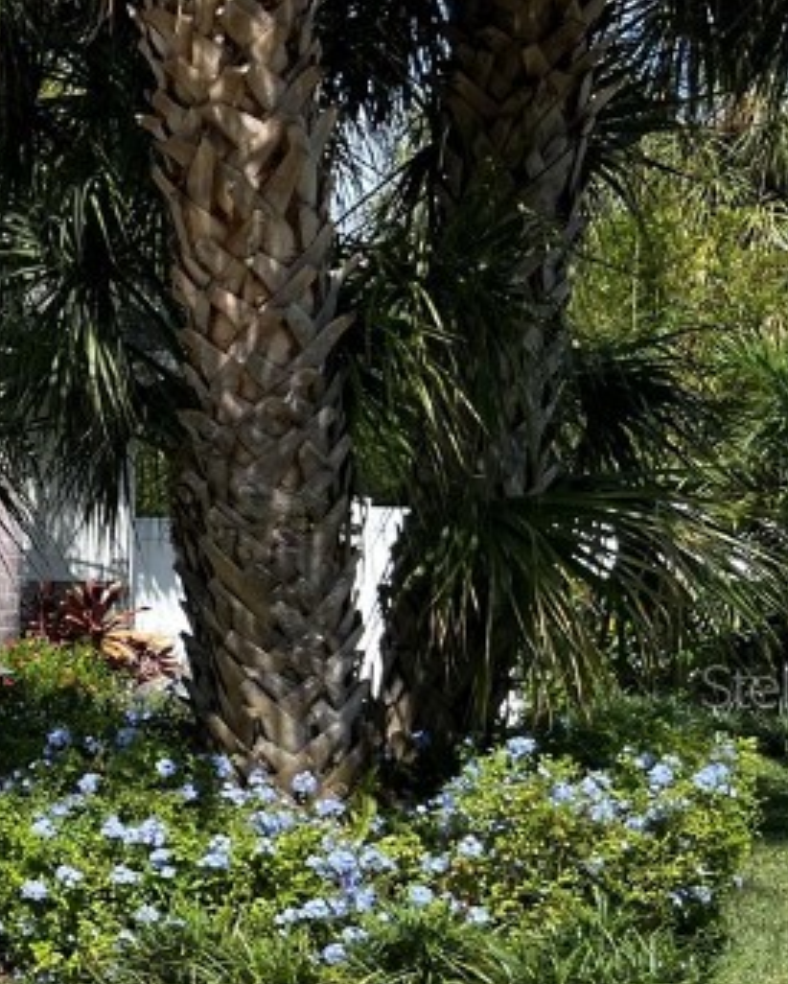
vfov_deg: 24.9
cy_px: 685
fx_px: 2214
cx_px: -500
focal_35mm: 76
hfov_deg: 17.5
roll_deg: -0.8
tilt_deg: -3.3
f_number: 1.5
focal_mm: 5.7
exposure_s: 1/5587
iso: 50
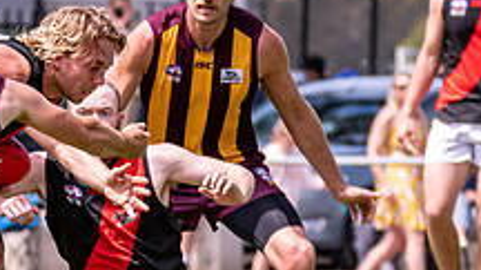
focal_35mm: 906
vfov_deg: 1.3
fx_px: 11544
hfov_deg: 2.4
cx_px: 89
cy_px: 195
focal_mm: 200
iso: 800
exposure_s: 1/2500
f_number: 6.3
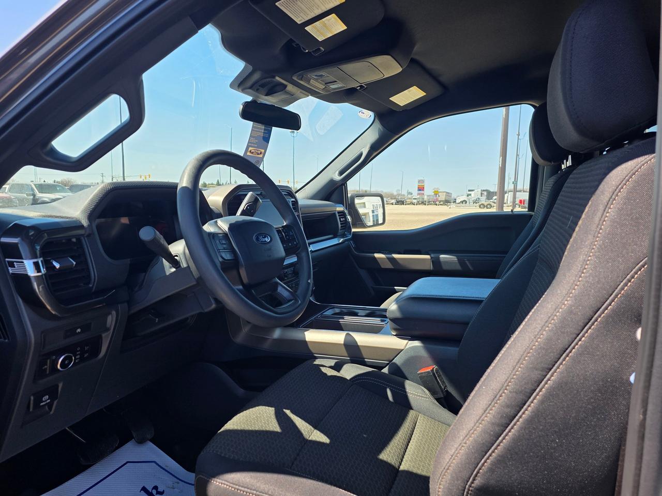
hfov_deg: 73.9
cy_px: 248
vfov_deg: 58.9
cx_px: 331
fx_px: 440
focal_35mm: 23
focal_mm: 6.3
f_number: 1.7
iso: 80
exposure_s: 1/1941
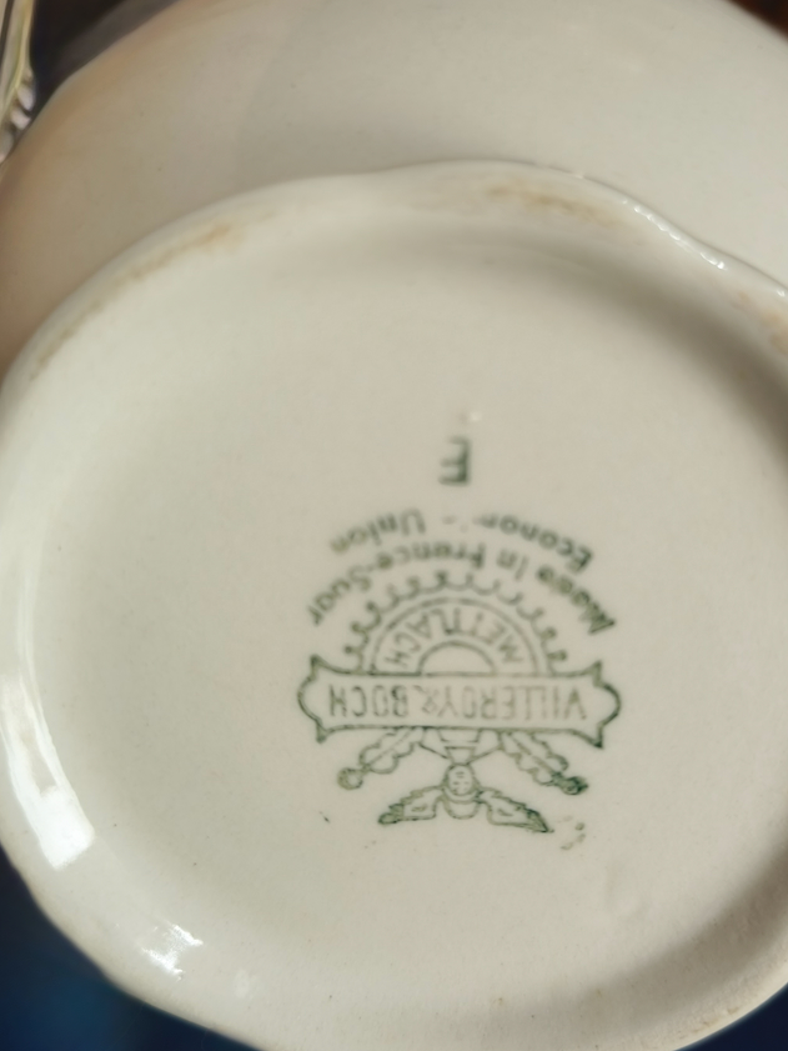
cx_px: 462
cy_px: 562
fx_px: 1062
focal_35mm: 35
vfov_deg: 52.6
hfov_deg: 40.6
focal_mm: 5.35
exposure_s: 1/50
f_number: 1.7
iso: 320
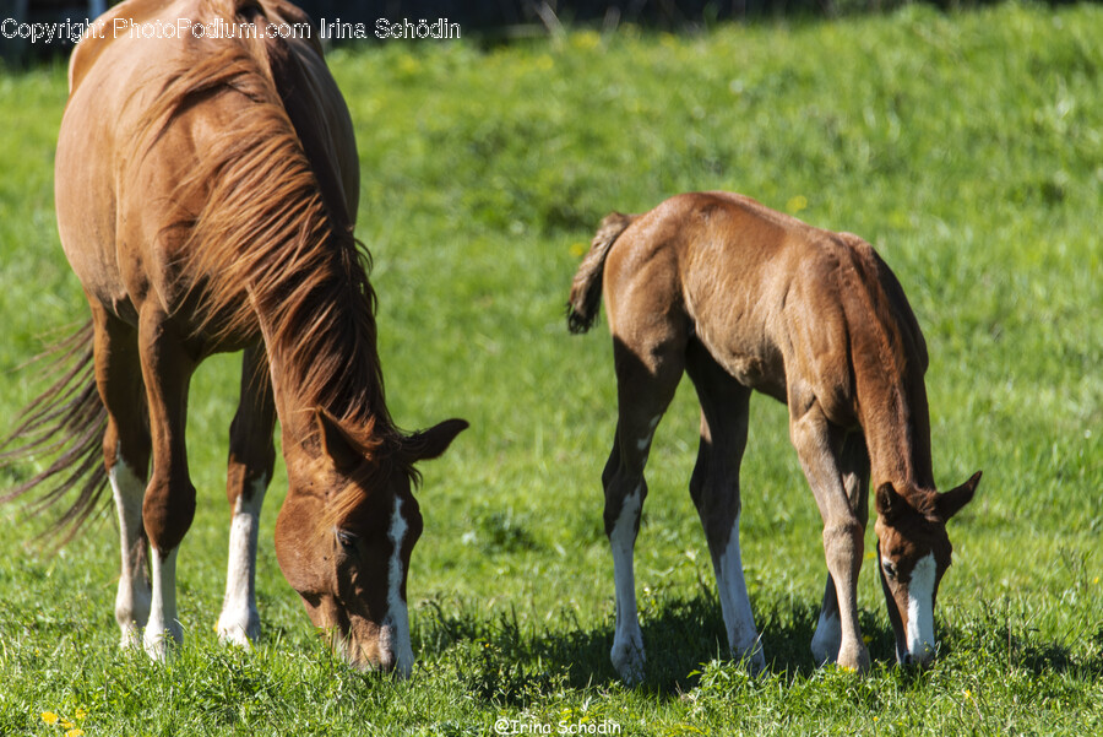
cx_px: 552
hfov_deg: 3.4
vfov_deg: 2.3
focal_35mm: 600
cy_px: 368
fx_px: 18391
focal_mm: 600
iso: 100
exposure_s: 1/200
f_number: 6.3
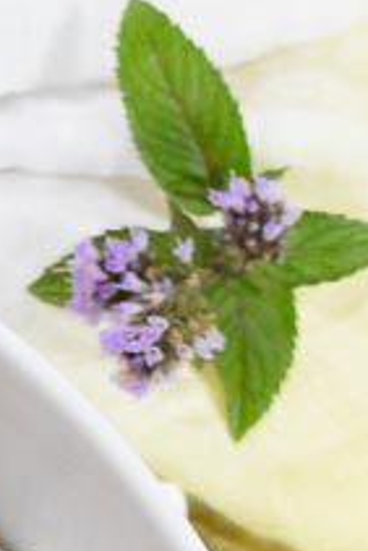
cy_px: 1165
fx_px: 4179
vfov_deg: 7.2
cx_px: -652
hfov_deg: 4.8
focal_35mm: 273
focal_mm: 32
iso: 2000
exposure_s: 1/60
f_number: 8
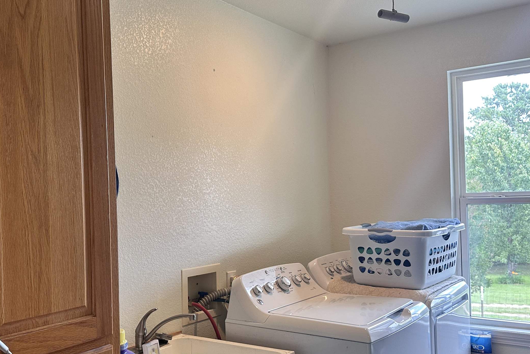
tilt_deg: +0.0
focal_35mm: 37
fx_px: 545
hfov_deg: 51.6
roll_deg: +1.6
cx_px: 216
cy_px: 205
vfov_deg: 35.9
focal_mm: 6.86
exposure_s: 1/120
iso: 125
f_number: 1.78
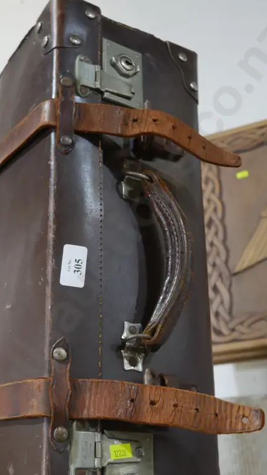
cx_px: 88
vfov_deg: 43.5
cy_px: 286
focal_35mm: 47
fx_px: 592
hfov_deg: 25.3
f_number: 3.6
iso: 1000
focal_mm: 16
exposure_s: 1/60
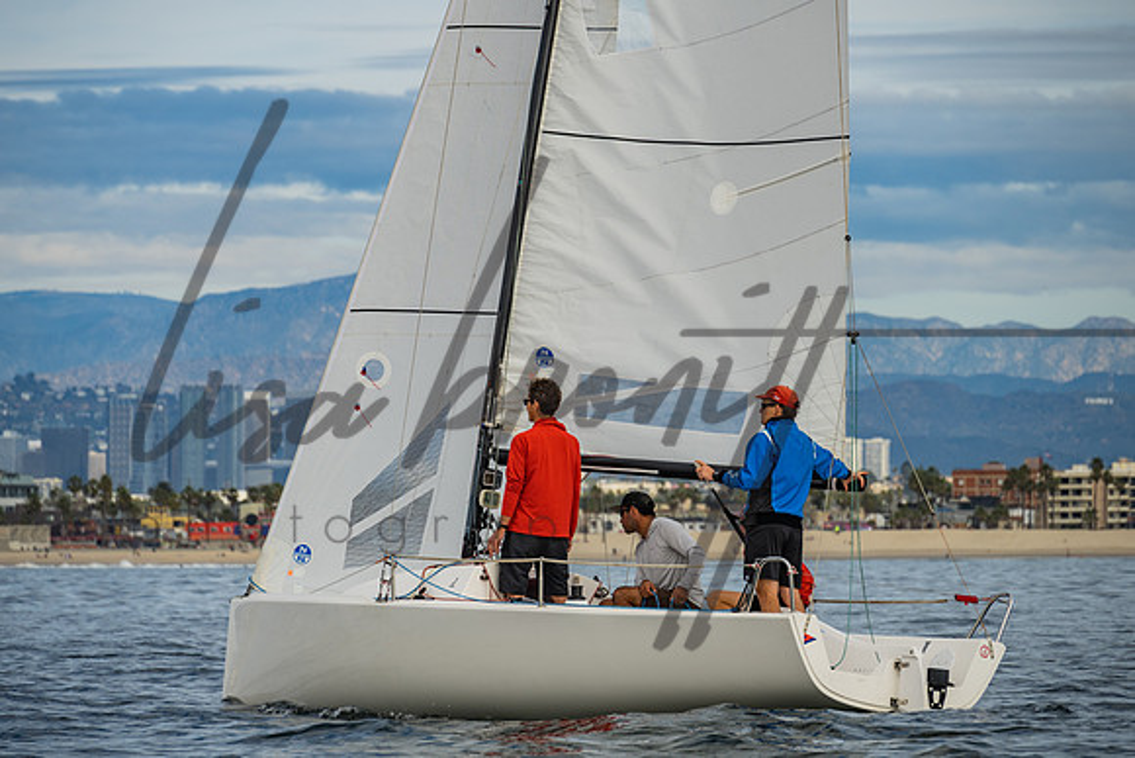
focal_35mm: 248
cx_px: 551
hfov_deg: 8.3
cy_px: 342
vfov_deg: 5.5
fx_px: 7831
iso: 100
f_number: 6.3
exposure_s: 1/640
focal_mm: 200
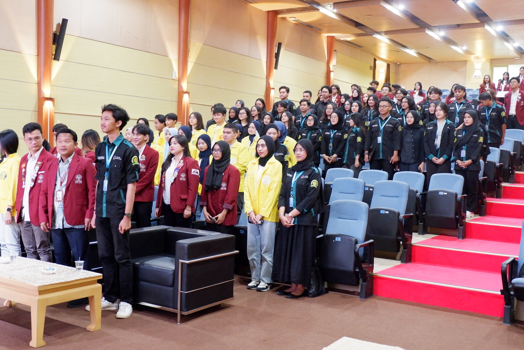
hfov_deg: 48.4
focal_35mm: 40
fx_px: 582
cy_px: 178
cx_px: 235
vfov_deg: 33.4
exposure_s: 1/17
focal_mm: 23.2
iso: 3200
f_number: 4.2
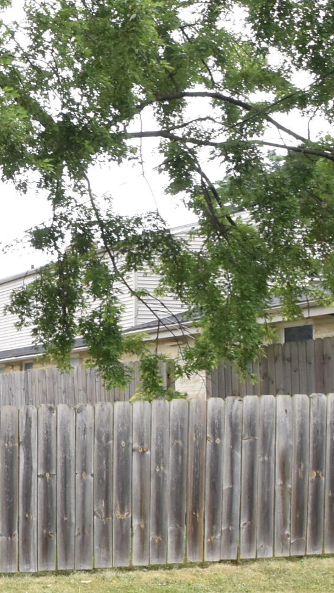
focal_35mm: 58
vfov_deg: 35.6
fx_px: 912
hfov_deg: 14.6
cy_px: 404
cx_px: -435
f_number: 7.1
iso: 800
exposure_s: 1/200
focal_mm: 12
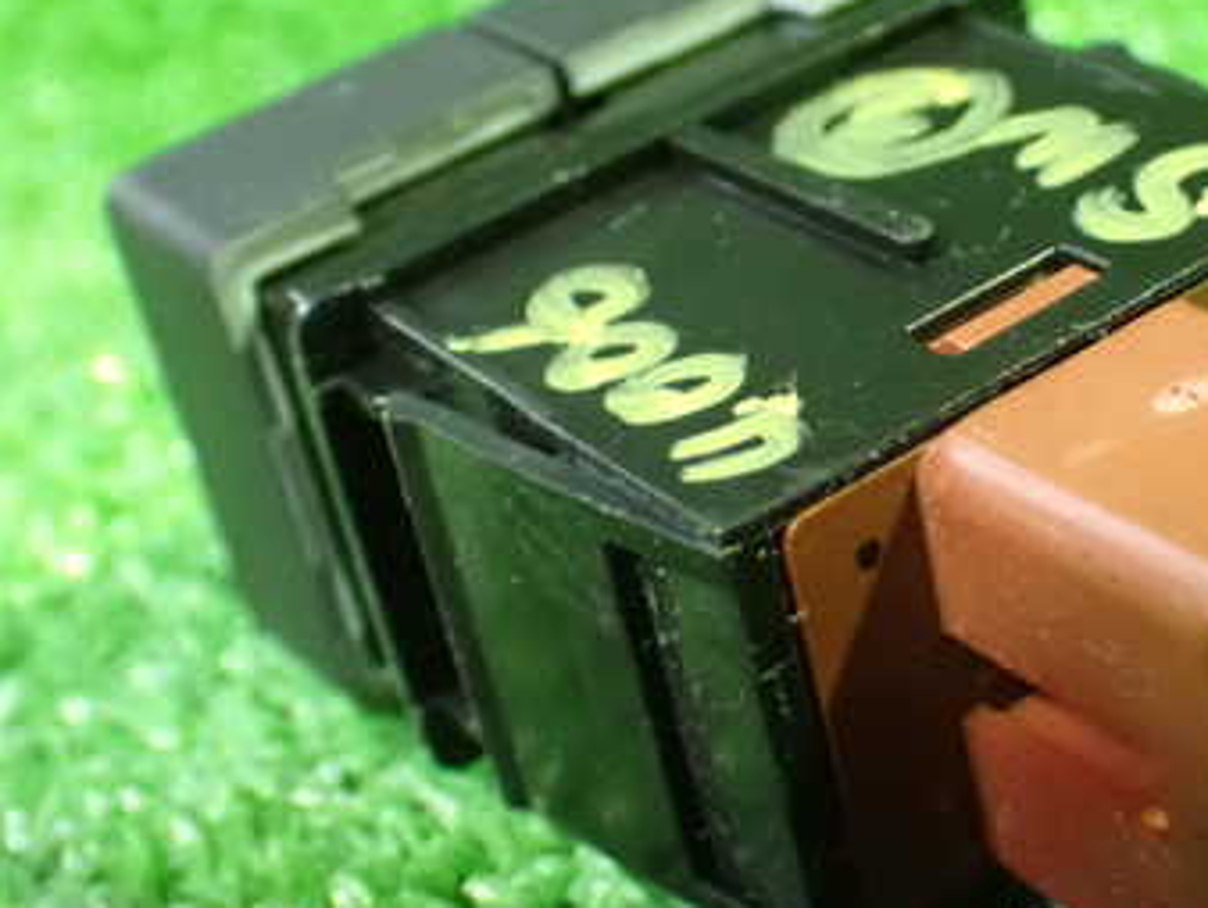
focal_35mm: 78
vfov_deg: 18.9
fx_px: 2724
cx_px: 840
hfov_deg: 24.8
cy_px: 415
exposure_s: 1/30
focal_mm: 7.84
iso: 1600
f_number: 2.9
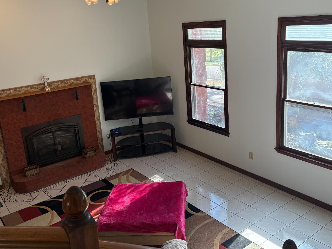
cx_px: 164
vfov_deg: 41.6
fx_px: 326
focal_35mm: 34
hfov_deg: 54.0
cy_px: 99
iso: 80
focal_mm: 5.96
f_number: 1.6
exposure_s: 1/169
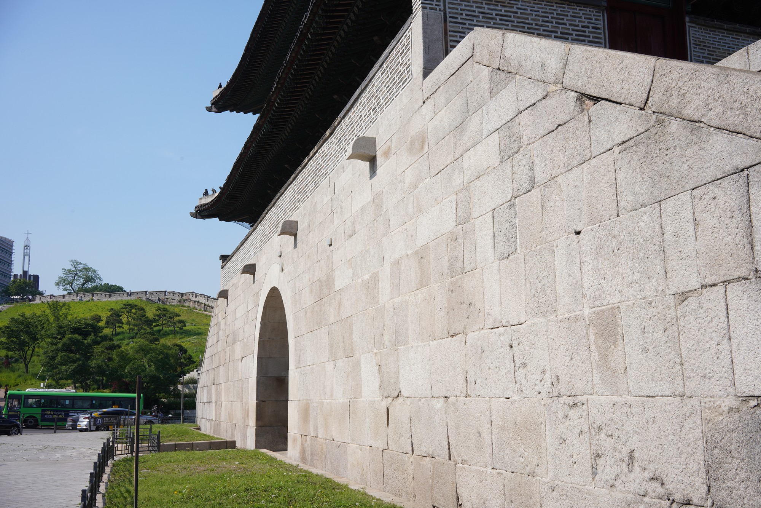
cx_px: 380
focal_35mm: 35
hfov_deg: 54.4
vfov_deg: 37.9
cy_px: 254
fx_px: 740
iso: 200
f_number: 14
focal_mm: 35
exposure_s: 1/160
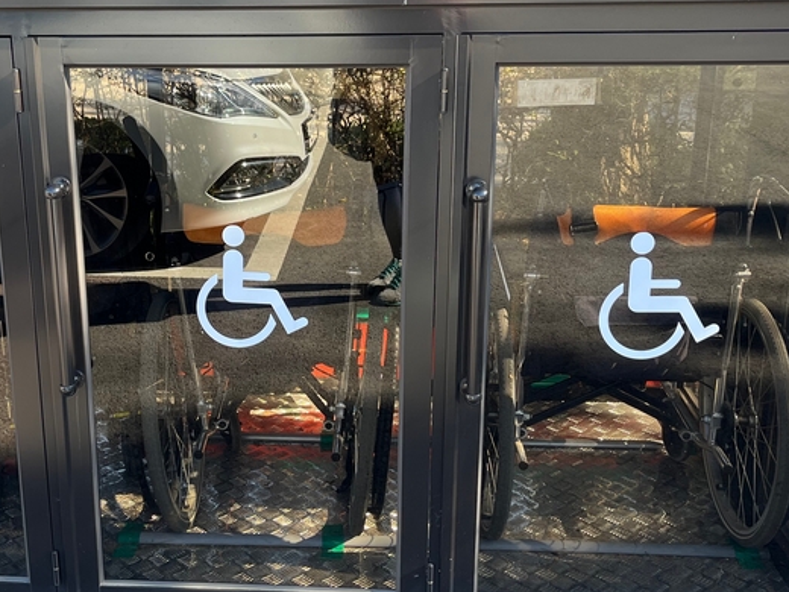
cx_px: 275
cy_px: 260
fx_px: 1071
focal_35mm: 47
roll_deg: +0.0
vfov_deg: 30.8
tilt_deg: -17.1
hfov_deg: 40.0
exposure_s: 1/239
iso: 50
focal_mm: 5.1
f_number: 1.6
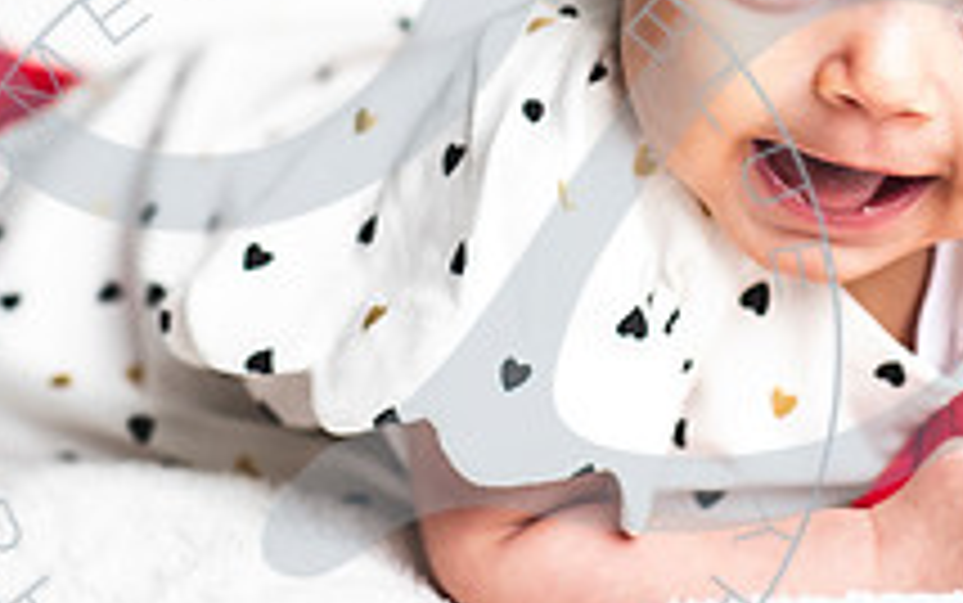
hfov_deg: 15.1
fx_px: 3624
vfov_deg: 9.4
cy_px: -29
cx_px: 603
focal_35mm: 138
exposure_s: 1/200
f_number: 2.8
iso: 64
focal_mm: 50
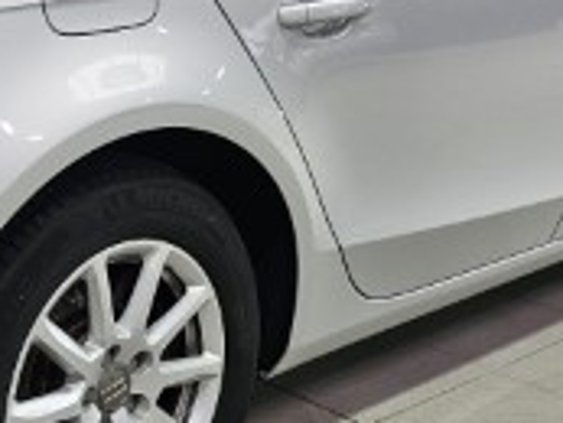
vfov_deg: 17.3
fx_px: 1383
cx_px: -36
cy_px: 117
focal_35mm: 85
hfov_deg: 21.9
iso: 125
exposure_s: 1/180
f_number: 1.7
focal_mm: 6.3
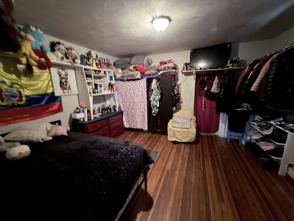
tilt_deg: -11.1
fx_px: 119
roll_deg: +1.6
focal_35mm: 14
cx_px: 147
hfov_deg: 102.1
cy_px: 110
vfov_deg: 85.7
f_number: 2.2
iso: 1000
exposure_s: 1/9
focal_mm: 2.22
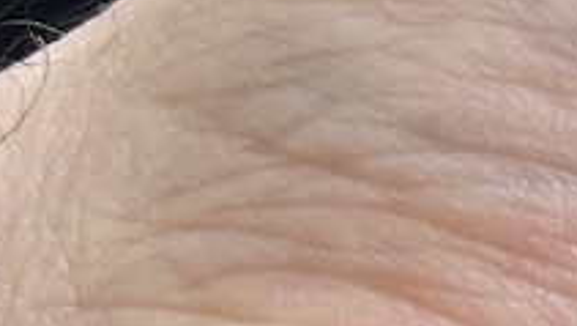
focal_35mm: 317
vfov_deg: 3.8
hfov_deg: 6.4
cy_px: 110
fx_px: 4853
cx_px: 1556
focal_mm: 6.86
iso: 64
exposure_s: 1/503
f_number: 1.78
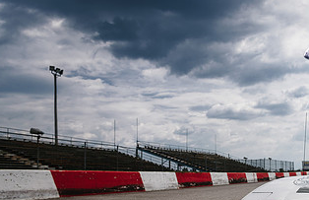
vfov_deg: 28.9
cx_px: 281
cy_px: 148
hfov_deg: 40.5
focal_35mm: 45
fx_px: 383
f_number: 5
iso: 40
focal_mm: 24
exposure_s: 1/250
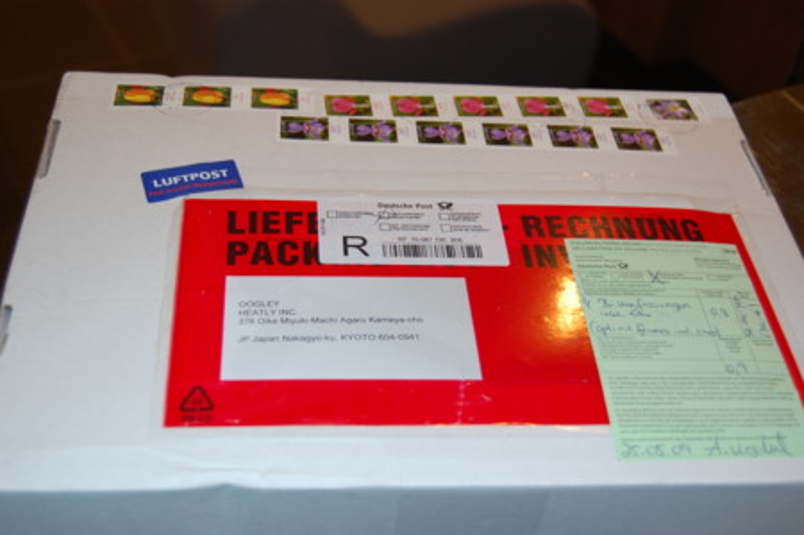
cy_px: 268
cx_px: 402
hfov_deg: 41.2
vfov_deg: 28.0
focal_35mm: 48
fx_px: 1071
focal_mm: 32
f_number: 4.5
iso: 400
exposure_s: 1/60
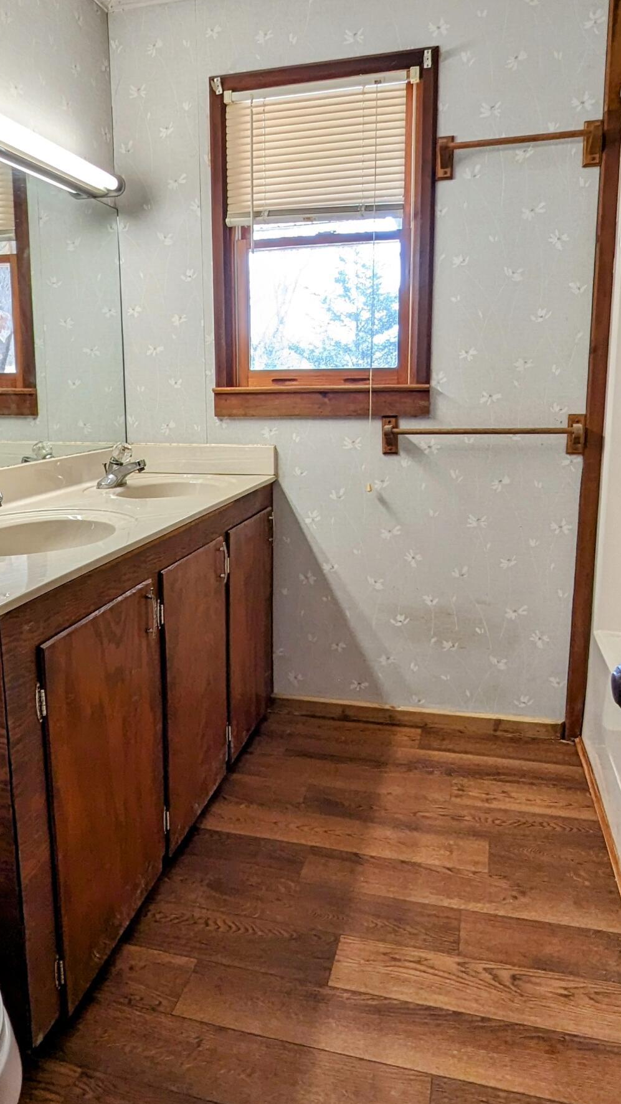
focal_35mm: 24
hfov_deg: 47.6
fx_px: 703
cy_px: 529
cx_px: 277
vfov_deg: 76.3
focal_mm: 1.95
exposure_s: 1/40
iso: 60
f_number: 2.2
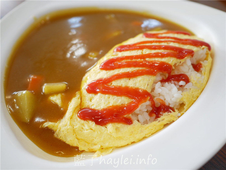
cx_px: 113
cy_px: 85
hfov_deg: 60.0
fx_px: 196
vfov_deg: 46.8
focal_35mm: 30
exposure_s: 1/100
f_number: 1.7
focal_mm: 15
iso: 200
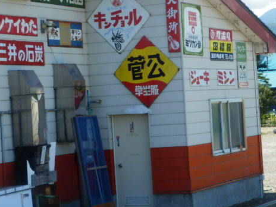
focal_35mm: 153
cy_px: 66
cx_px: 164
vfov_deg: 9.7
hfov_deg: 12.9
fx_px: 1220
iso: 80
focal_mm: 19.6
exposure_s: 1/200
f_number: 5.5
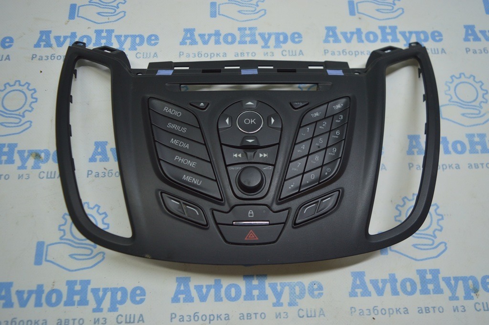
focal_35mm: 27
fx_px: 366
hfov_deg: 67.4
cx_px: 244
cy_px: 162
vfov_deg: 47.9
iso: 400
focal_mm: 18
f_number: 3.5
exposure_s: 1/100
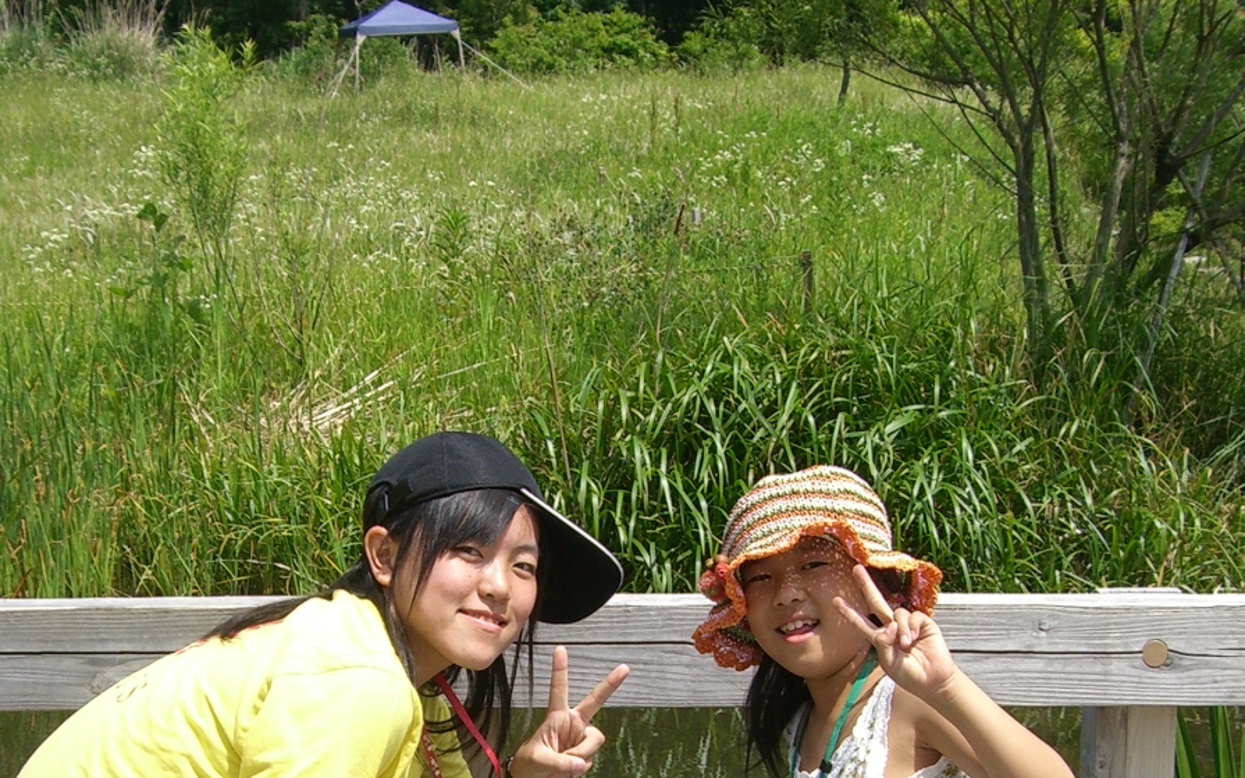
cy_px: 764
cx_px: 540
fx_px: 2443
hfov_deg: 28.6
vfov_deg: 17.7
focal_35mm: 72
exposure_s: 1/500
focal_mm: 6.2
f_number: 4.3
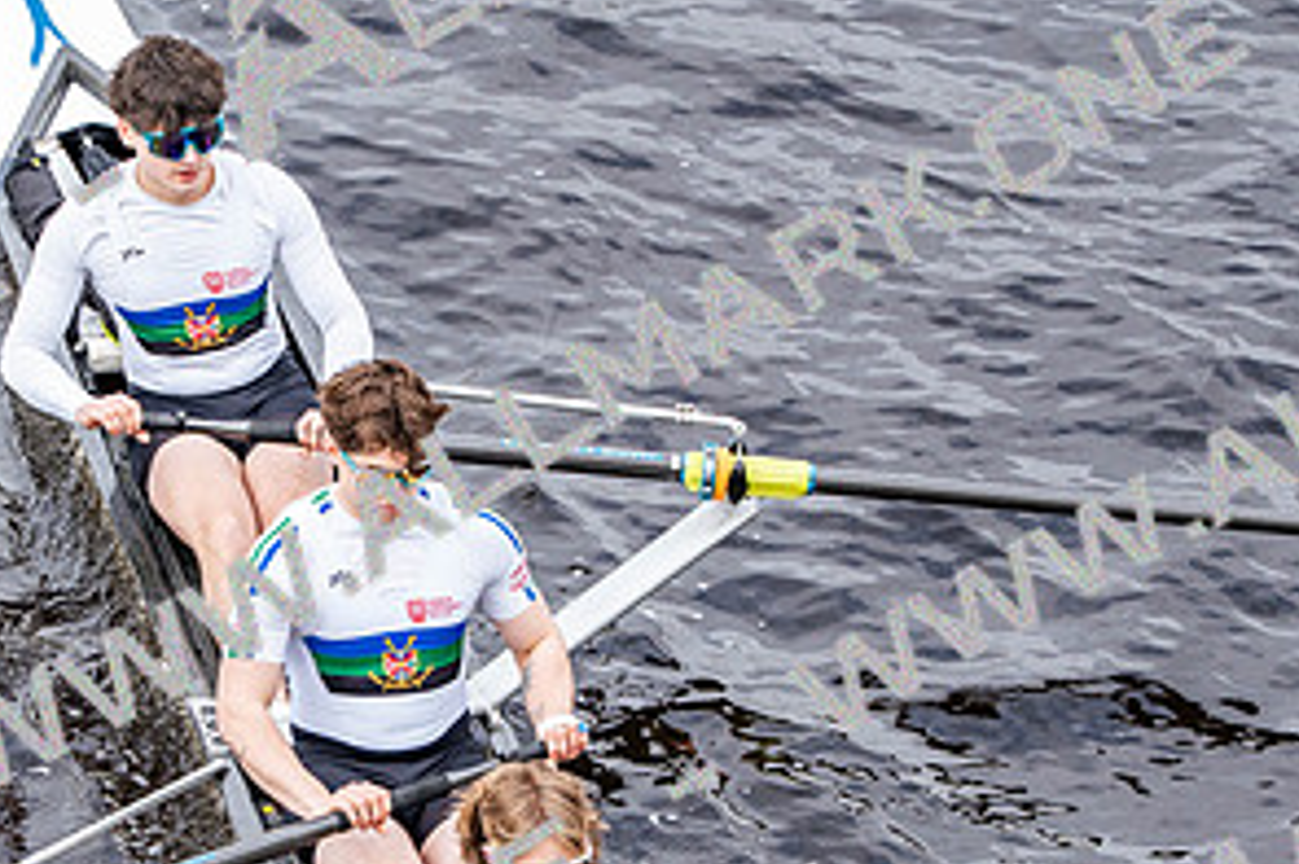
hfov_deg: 5.3
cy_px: 805
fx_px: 14136
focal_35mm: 392
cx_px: 470
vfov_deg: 3.5
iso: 500
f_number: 2.8
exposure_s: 1/2000
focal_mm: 200
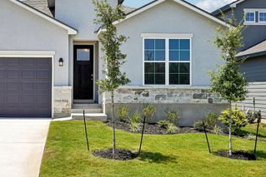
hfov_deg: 40.8
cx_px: 70
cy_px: 44
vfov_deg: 28.3
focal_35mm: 47
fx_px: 347
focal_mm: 30
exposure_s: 1/320
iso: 100
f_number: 8
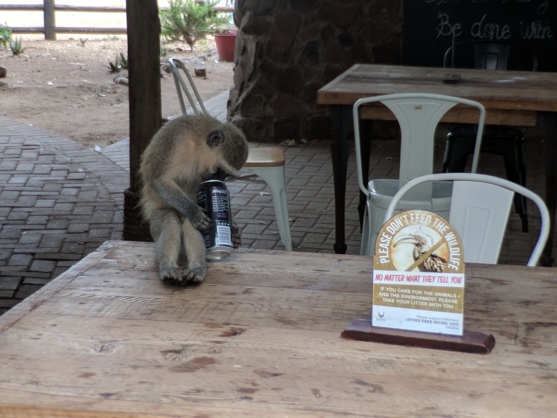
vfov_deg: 53.1
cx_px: 278
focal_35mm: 26
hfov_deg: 67.3
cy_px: 209
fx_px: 418
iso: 50
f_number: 2
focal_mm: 4.67
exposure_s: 1/165
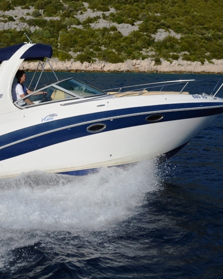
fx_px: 501
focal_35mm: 61
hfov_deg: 24.9
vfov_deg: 31.1
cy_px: 131
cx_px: 73
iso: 125
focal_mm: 27
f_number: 4
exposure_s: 1/4000
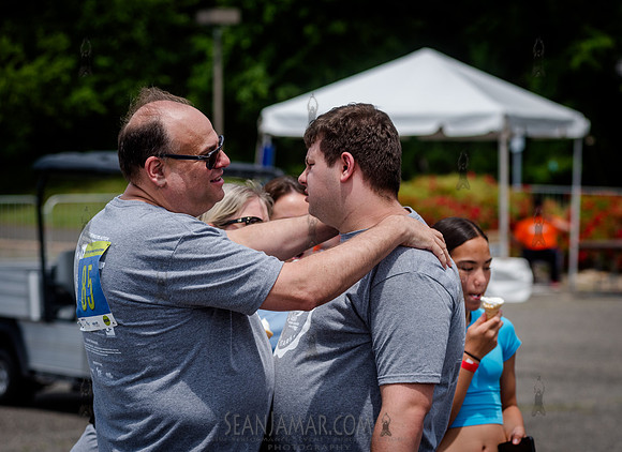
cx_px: 411
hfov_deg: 12.9
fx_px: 2743
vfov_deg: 9.4
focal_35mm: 154
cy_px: 271
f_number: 4.5
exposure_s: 1/2500
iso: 250
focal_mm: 120
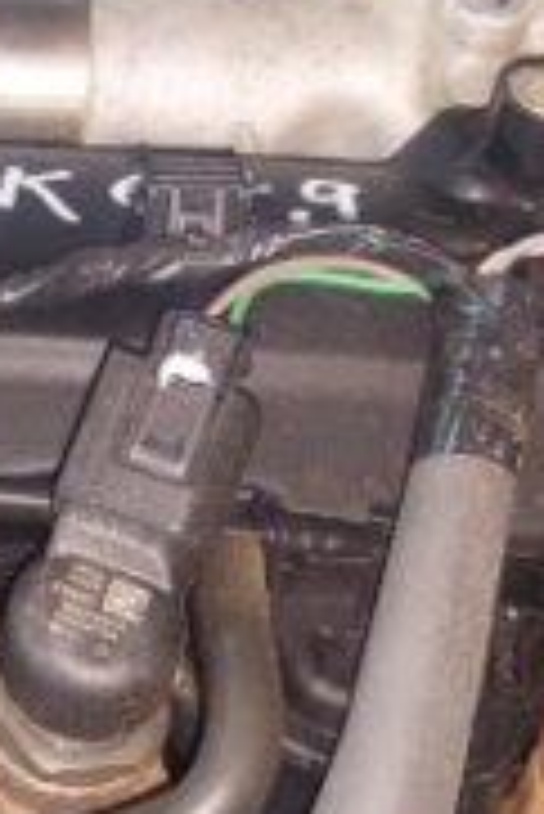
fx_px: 1945
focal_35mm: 86
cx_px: -220
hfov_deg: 15.0
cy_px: 445
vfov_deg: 23.6
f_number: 1.8
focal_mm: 5.23
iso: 200
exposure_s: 1/50
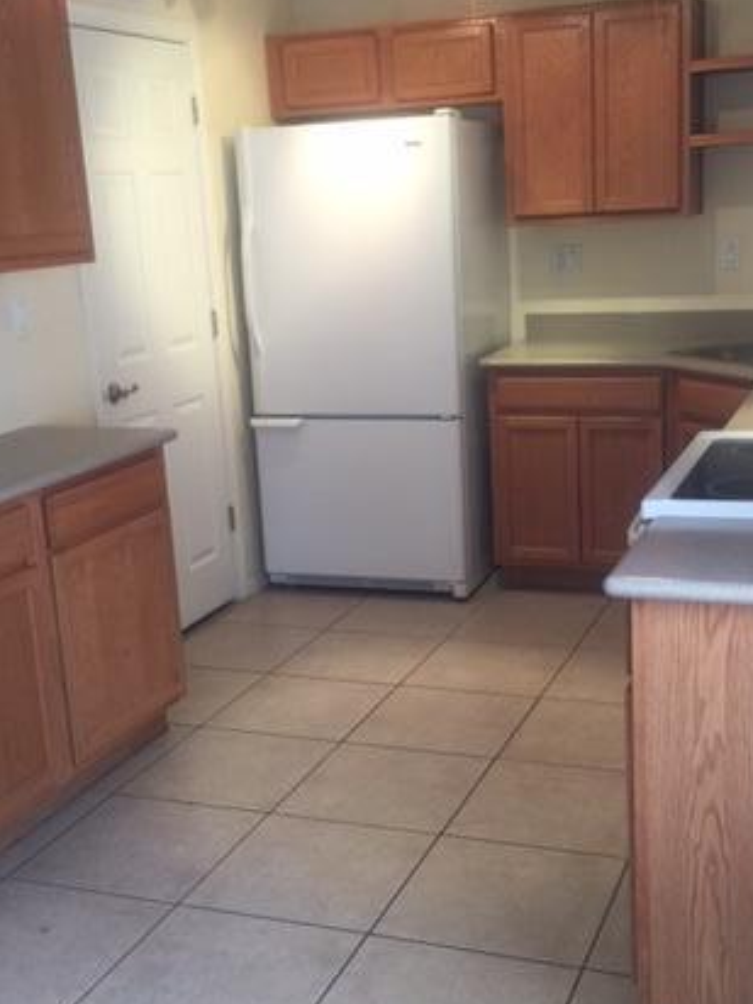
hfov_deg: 32.2
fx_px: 1305
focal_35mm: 45
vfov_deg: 42.1
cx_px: 387
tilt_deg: -11.7
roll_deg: +2.5
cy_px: 526
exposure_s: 1/30
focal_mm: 4.15
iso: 32
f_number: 2.2
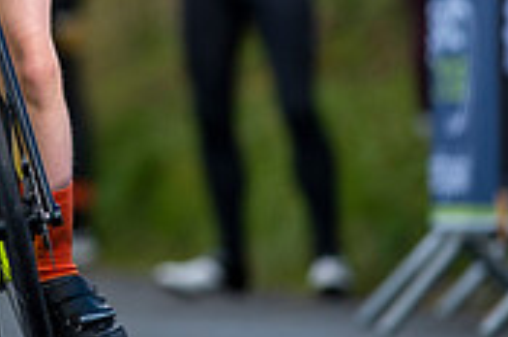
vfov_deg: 1.1
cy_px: -76
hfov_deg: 1.7
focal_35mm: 1194
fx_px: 16818
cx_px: 12
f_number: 4.5
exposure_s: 1/1250
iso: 500
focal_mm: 300
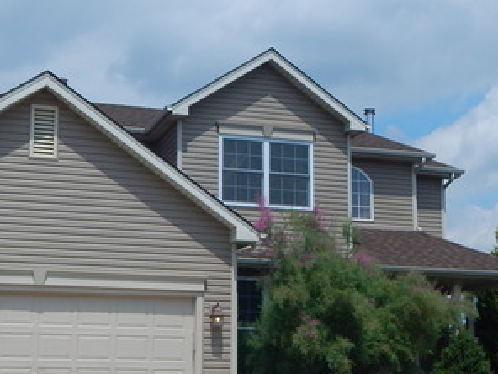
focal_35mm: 67
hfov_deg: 28.9
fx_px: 964
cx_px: 187
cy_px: 256
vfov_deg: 21.8
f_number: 6.5
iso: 125
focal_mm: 5.6
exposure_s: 1/800
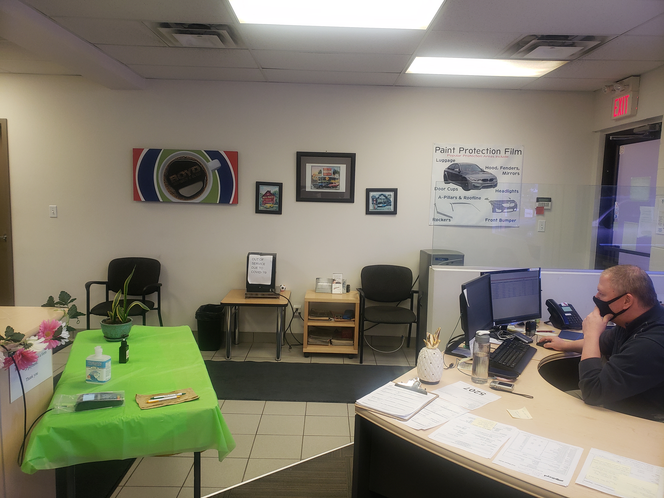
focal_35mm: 26
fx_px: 499
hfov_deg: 67.3
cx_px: 332
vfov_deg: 53.1
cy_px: 249
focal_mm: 4.3
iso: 160
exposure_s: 1/60
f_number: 2.4
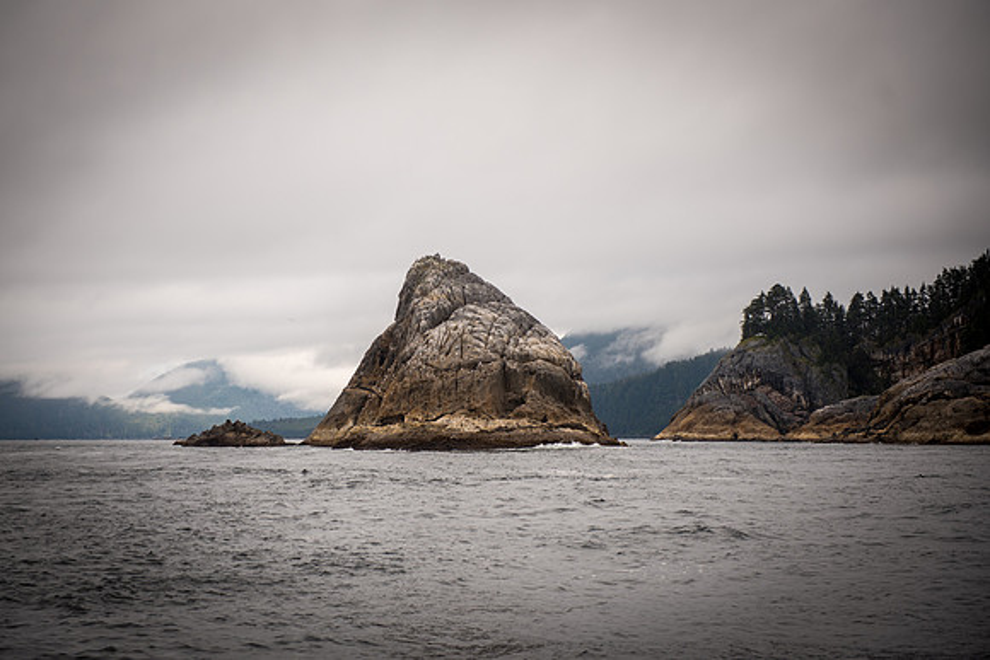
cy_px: 336
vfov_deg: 17.9
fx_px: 2099
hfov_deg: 26.5
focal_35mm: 76
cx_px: 450
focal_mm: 70
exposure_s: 1/1000
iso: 100
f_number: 2.8
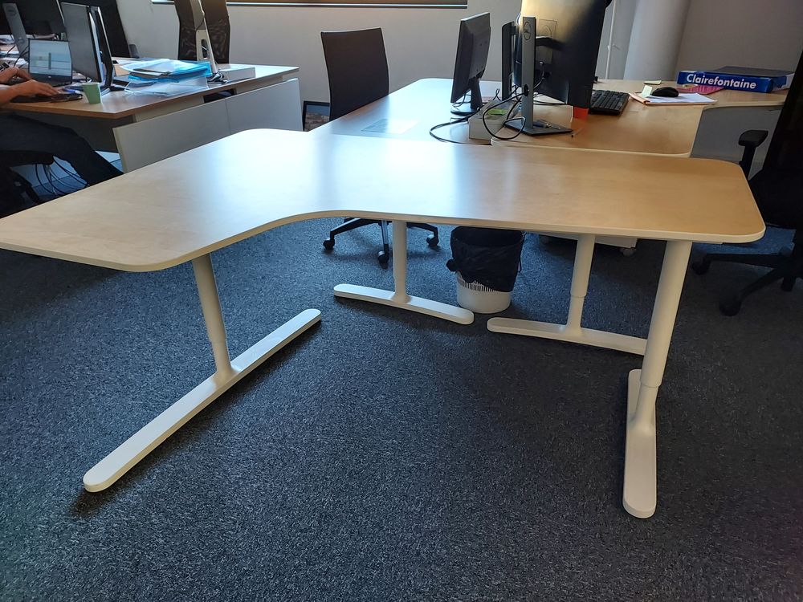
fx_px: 557
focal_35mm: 24
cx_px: 402
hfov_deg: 71.6
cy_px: 301
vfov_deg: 56.8
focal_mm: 4.6
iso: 200
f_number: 1.8
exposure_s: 1/50
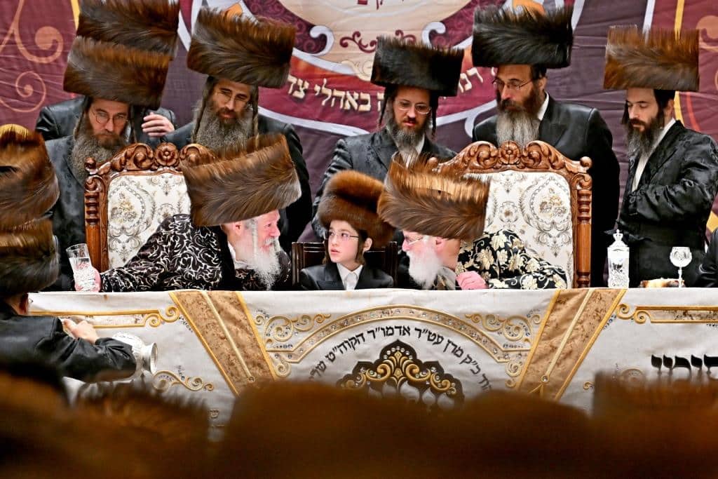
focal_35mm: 300
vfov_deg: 4.6
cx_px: 359
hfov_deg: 6.9
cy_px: 240
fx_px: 5984
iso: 320
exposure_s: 1/400
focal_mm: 200
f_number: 2.8
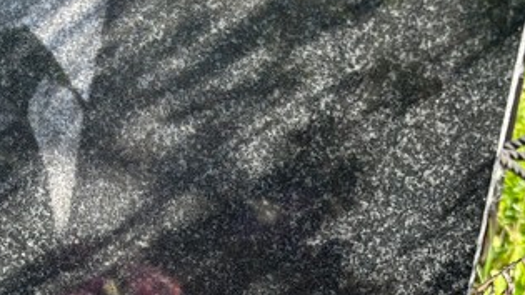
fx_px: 1002
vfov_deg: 15.7
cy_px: 412
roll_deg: -2.9
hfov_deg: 28.9
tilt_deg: -31.7
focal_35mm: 72
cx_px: 125
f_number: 1.6
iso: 50
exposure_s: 1/421
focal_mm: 5.96
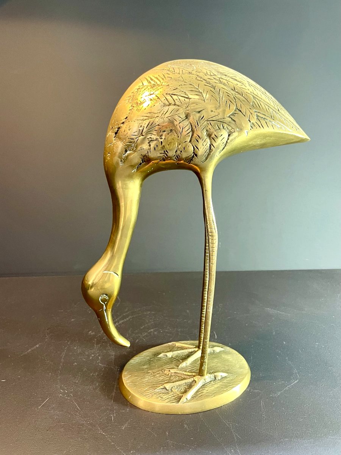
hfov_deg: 53.1
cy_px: 228
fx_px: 341
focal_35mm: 26
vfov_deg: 67.3
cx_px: 170
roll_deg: -1.4
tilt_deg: -17.0
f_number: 1.6
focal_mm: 4.2
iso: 200
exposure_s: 1/50
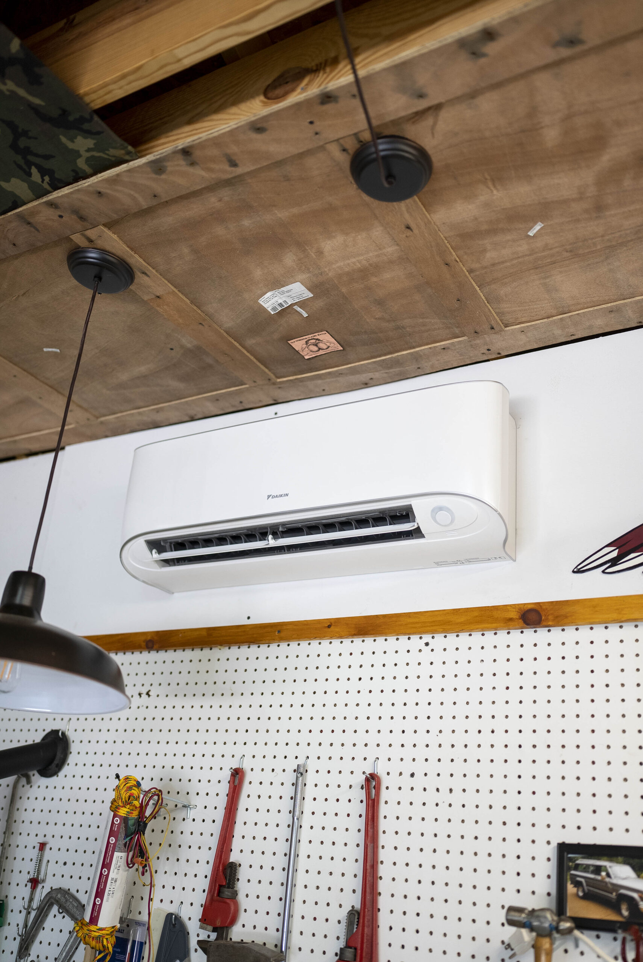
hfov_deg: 37.9
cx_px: 322
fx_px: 936
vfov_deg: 54.4
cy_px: 481
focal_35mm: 35
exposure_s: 1/125
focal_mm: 35
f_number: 1.4
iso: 250
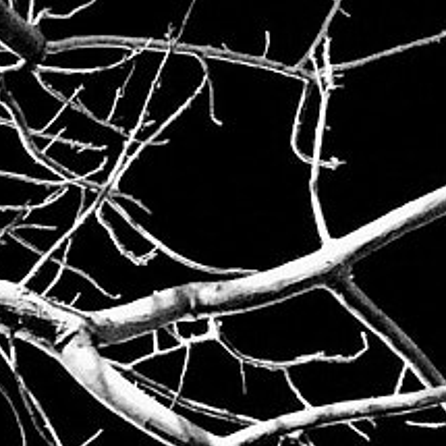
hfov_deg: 8.4
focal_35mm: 191
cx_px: -593
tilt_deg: +51.4
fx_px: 2784
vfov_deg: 9.1
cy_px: 382
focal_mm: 4.15
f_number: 2.2
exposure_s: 1/17
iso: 250
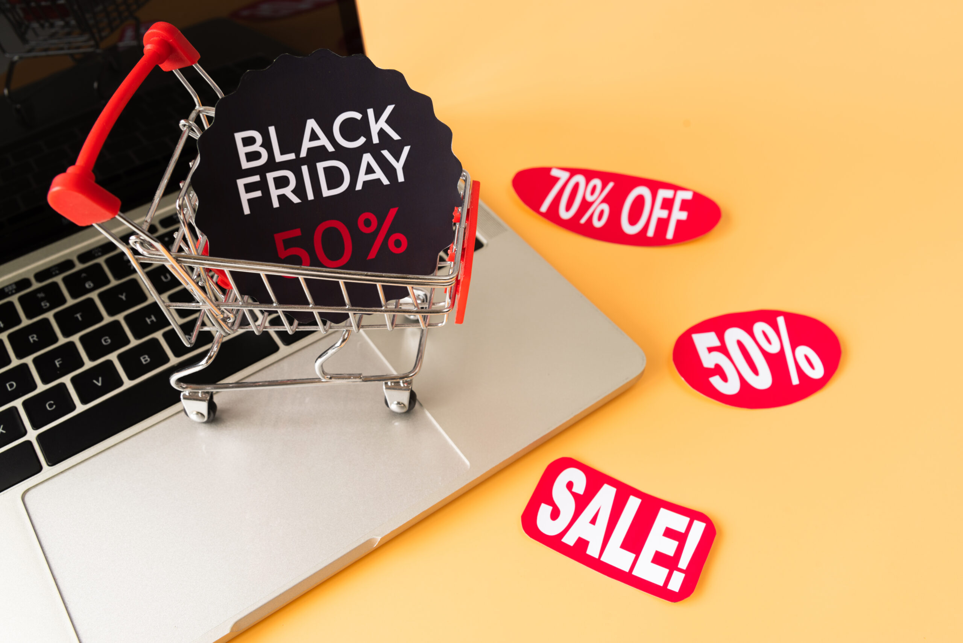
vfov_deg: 40.0
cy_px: 322
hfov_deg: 57.2
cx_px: 482
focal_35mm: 33
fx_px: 883
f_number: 10
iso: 100
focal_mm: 33
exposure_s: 1/5
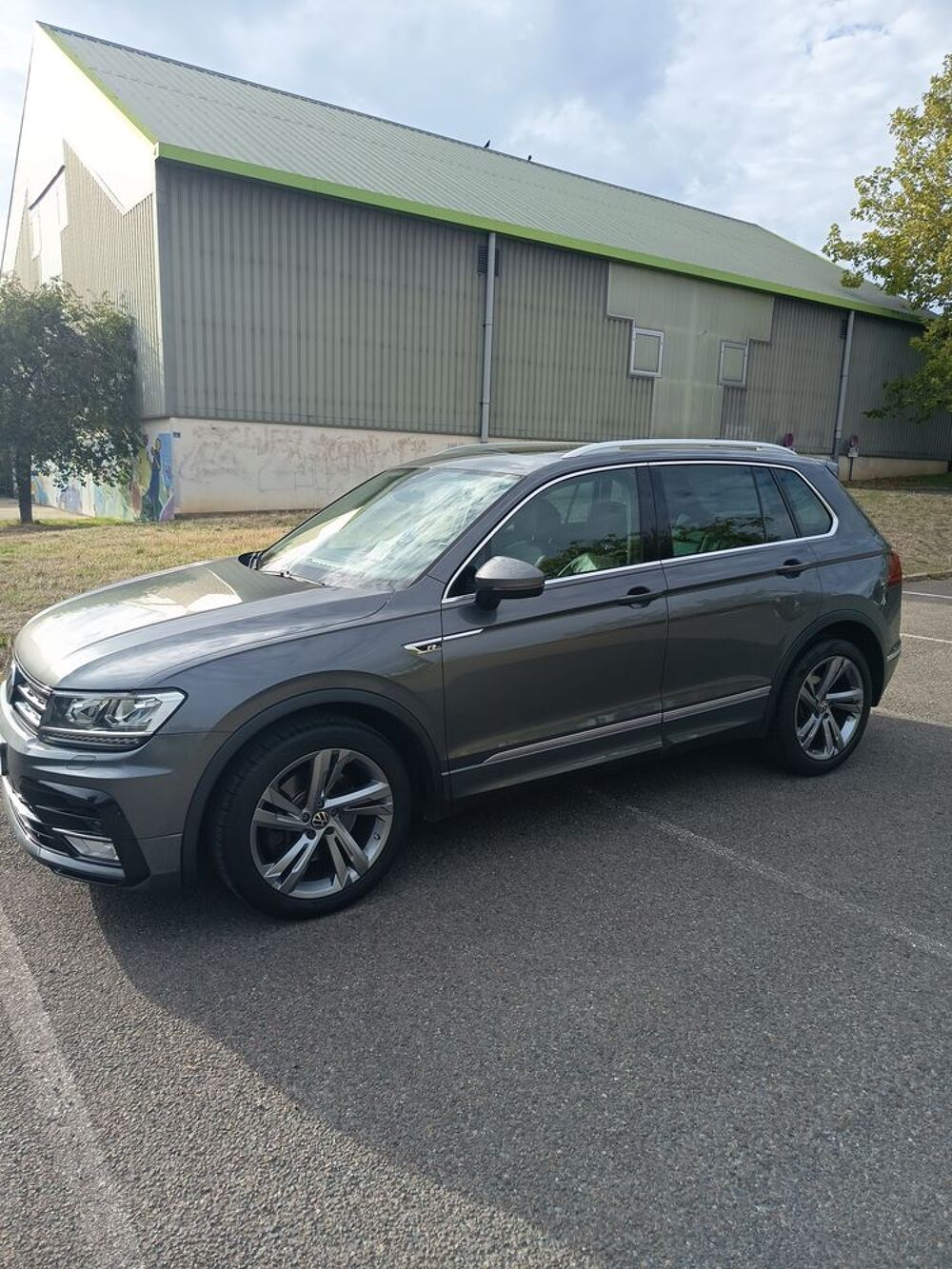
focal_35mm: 24
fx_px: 880
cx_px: 476
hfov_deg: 56.8
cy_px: 634
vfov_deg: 71.6
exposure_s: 1/254
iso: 50
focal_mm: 5.24
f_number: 1.7
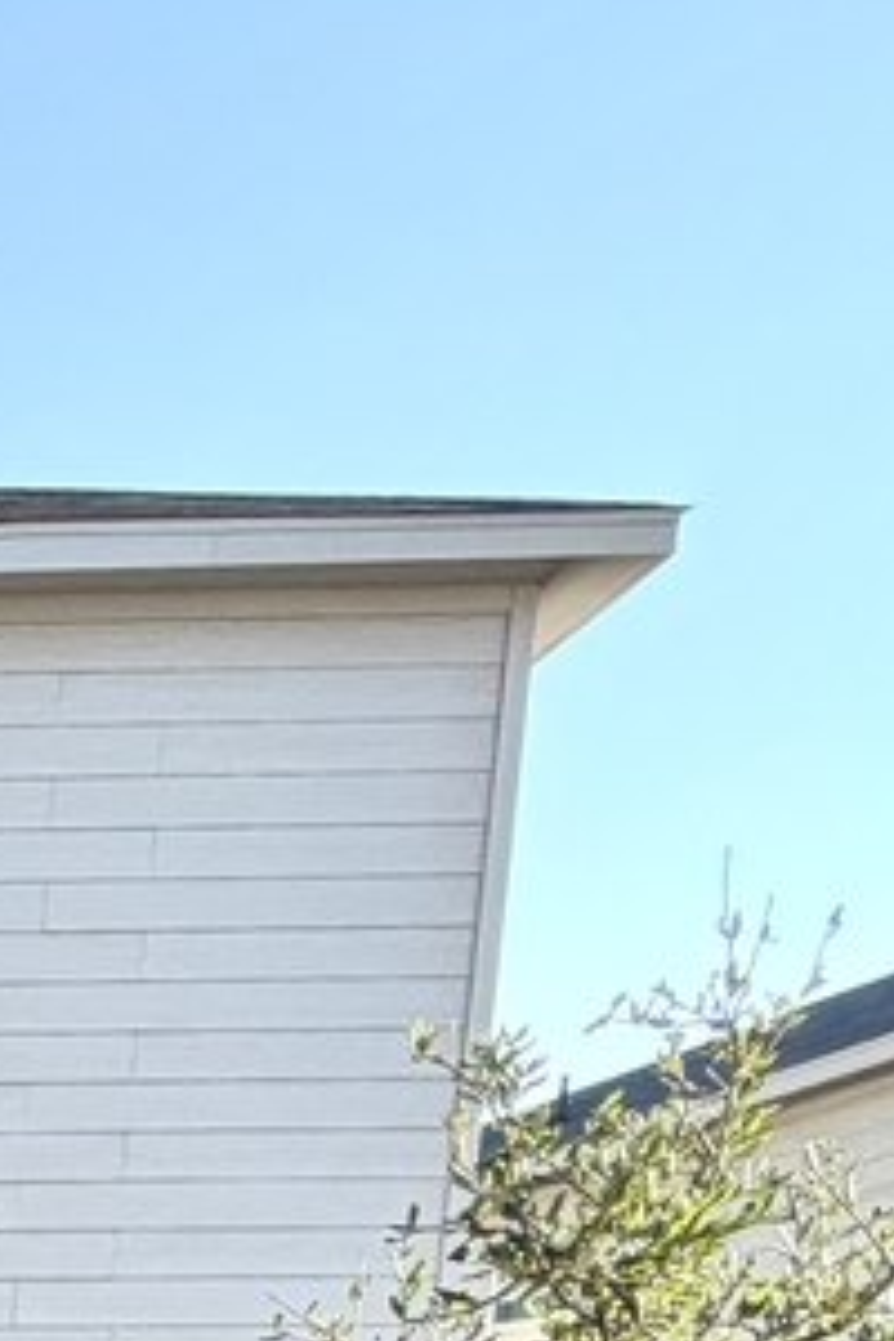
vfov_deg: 21.5
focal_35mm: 70
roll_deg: +0.9
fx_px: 2607
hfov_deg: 14.9
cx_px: -1033
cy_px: 2257
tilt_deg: -11.2
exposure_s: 1/514
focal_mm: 2.22
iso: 40
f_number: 2.2
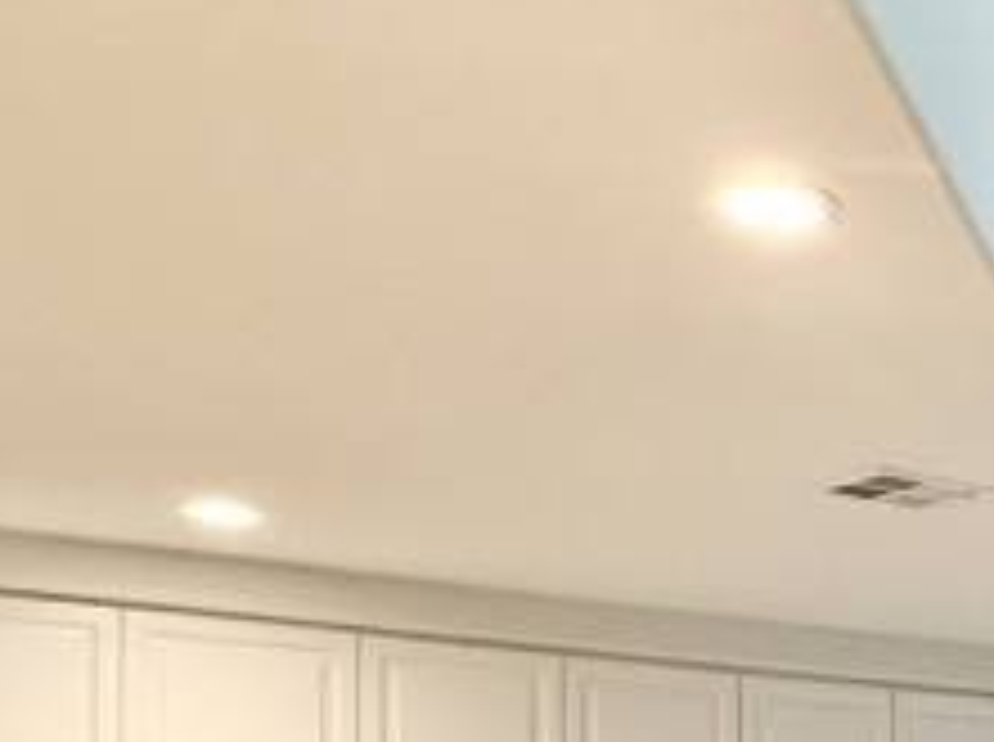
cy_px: 908
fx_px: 1863
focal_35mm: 65
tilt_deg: +1.1
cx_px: 1498
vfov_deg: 20.9
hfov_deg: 23.7
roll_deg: +0.2
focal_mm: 2.22
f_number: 2.2
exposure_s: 1/120
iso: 500
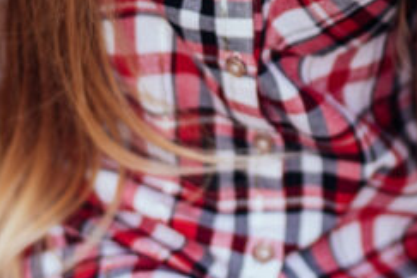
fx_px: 2444
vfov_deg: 6.4
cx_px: 299
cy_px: -105
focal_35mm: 211
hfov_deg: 9.7
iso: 250
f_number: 2
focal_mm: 50
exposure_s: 1/500
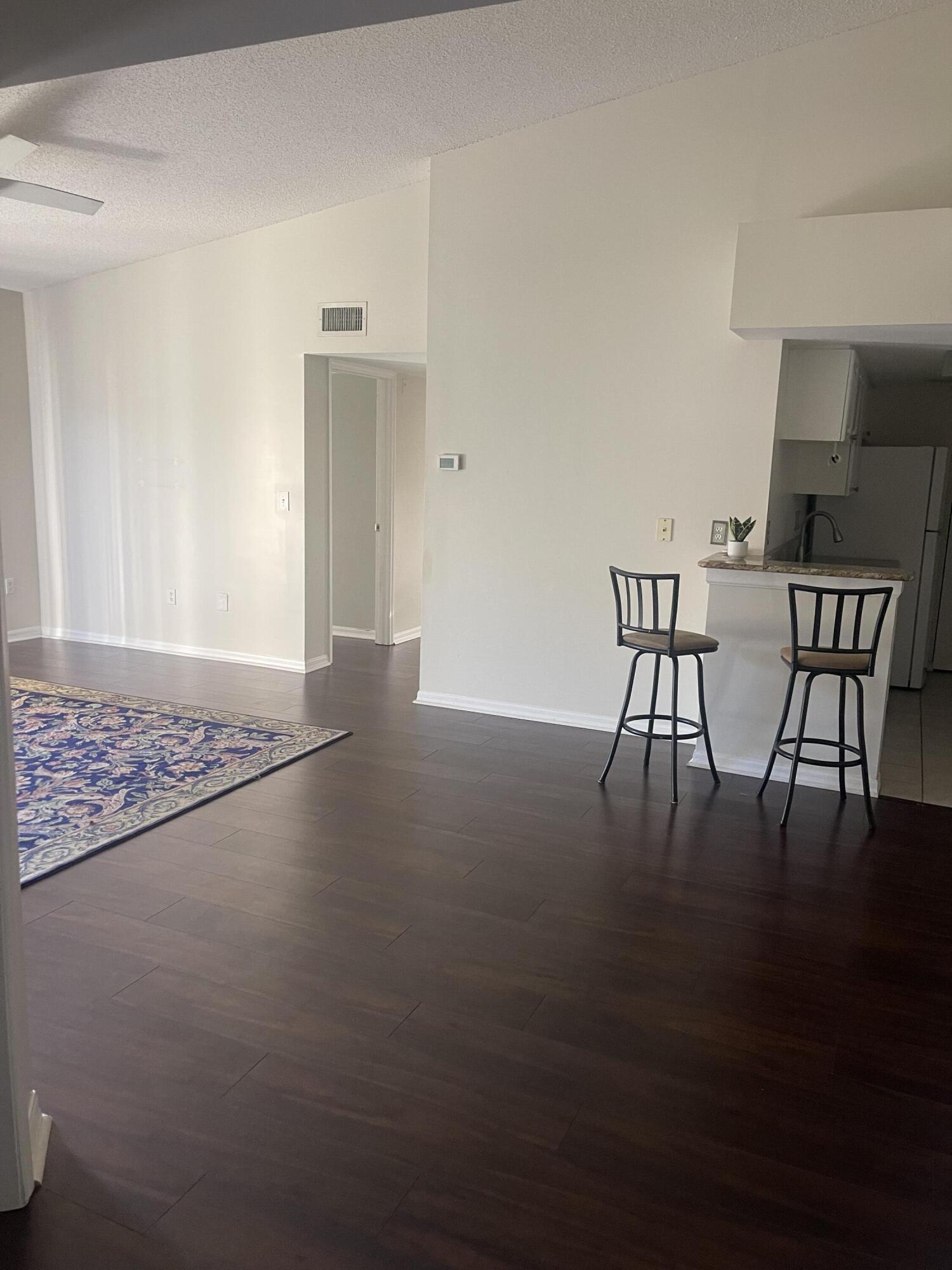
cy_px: 635
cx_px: 476
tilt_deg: -12.1
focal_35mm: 25
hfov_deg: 54.9
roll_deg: -1.1
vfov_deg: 69.4
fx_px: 917
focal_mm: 5.1
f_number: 1.6
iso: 200
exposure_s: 1/60
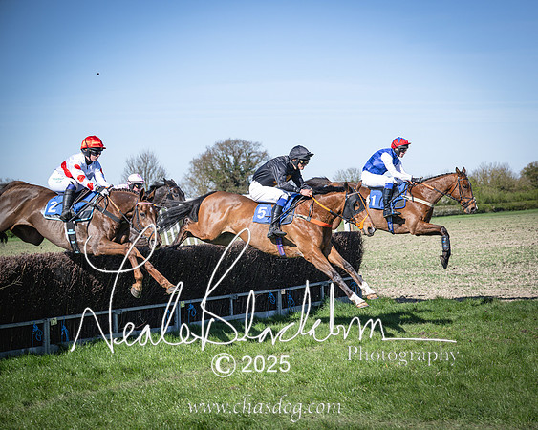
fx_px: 1256
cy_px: 215
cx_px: 322
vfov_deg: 19.4
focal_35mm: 79
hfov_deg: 24.1
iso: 200
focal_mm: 70
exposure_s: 1/1600
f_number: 4
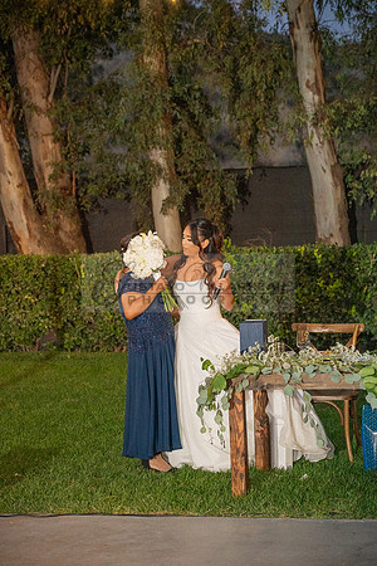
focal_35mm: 80
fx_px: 1257
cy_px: 283
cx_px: 188
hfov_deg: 17.1
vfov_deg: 25.4
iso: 2500
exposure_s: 1/200
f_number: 4
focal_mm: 80
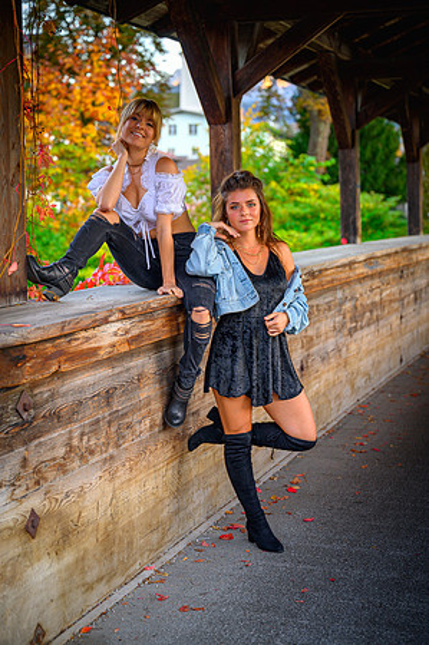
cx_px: 214
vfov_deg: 32.9
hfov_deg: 22.2
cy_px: 322
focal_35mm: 61
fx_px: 1093
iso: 160
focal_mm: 61
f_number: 3.2
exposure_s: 1/80
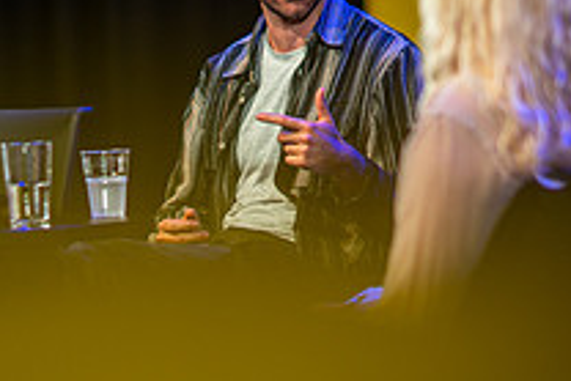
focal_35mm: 237
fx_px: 3762
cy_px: 48
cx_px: 214
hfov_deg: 8.7
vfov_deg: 5.8
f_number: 1.4
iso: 250
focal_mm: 85
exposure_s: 1/200
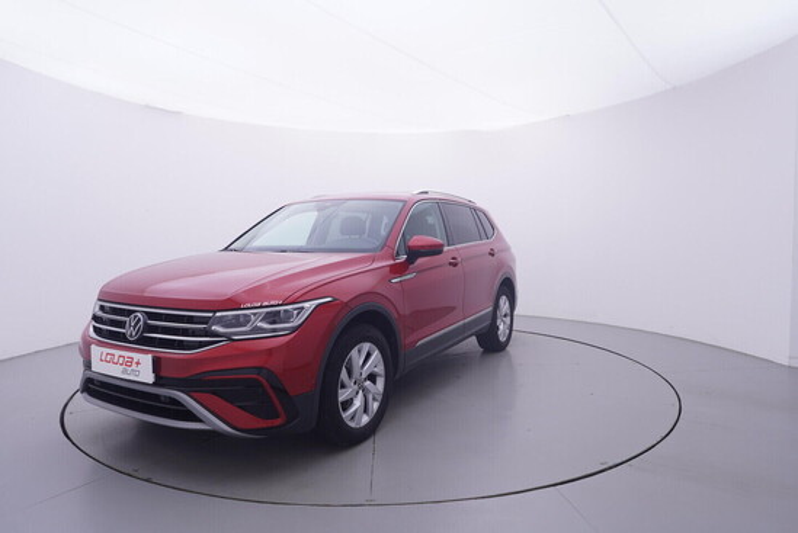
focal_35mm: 22
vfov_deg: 56.2
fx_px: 499
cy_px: 266
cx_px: 399
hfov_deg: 77.3
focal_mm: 15
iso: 200
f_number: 5
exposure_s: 1/80
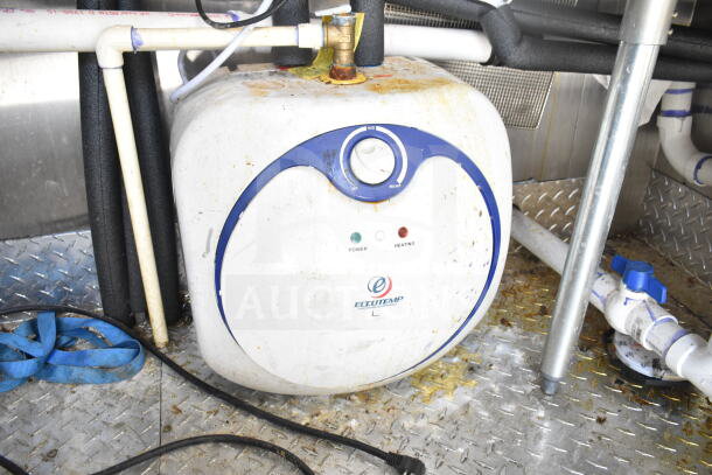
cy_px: 238
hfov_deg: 61.9
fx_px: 593
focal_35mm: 30
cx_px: 356
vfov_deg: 43.6
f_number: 5
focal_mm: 20
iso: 1600
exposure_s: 1/100
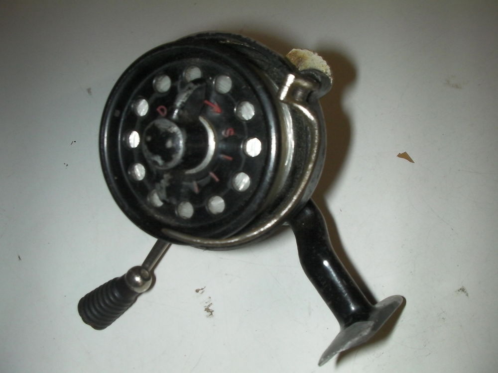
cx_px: 249
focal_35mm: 38
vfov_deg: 37.7
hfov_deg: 49.0
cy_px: 186
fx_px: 547
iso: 200
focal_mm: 6.3
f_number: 5.6
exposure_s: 1/30
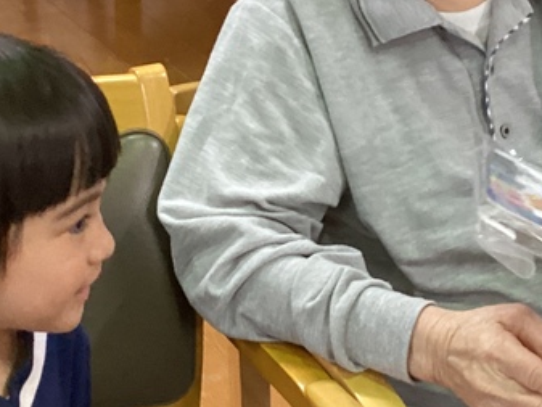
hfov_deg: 21.3
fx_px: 1441
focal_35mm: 92
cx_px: 278
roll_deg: -2.6
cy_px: 190
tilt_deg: -24.9
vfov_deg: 16.1
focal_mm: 3.3
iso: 400
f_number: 2.4
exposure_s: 1/50
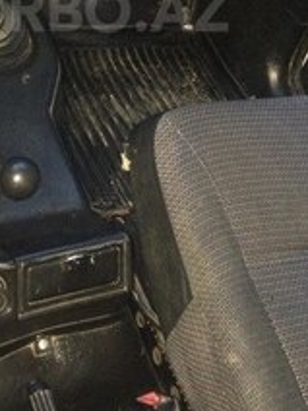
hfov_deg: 21.4
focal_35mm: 68
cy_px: 10
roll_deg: -22.1
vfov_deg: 27.1
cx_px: 79
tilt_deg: -36.7
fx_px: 807
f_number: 2.2
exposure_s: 1/17
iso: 400
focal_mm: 4.15
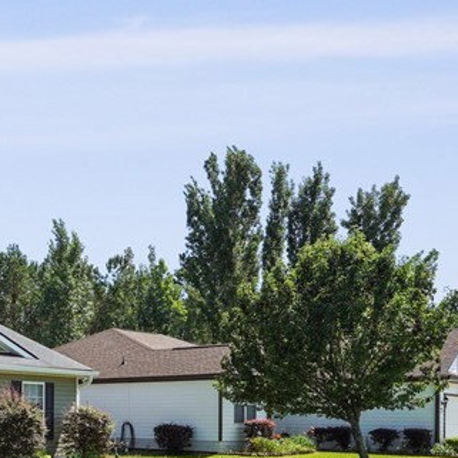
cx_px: -148
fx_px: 710
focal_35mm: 47
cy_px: 377
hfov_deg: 28.7
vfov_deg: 34.5
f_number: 9
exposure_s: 1/500
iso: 320
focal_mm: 16.5
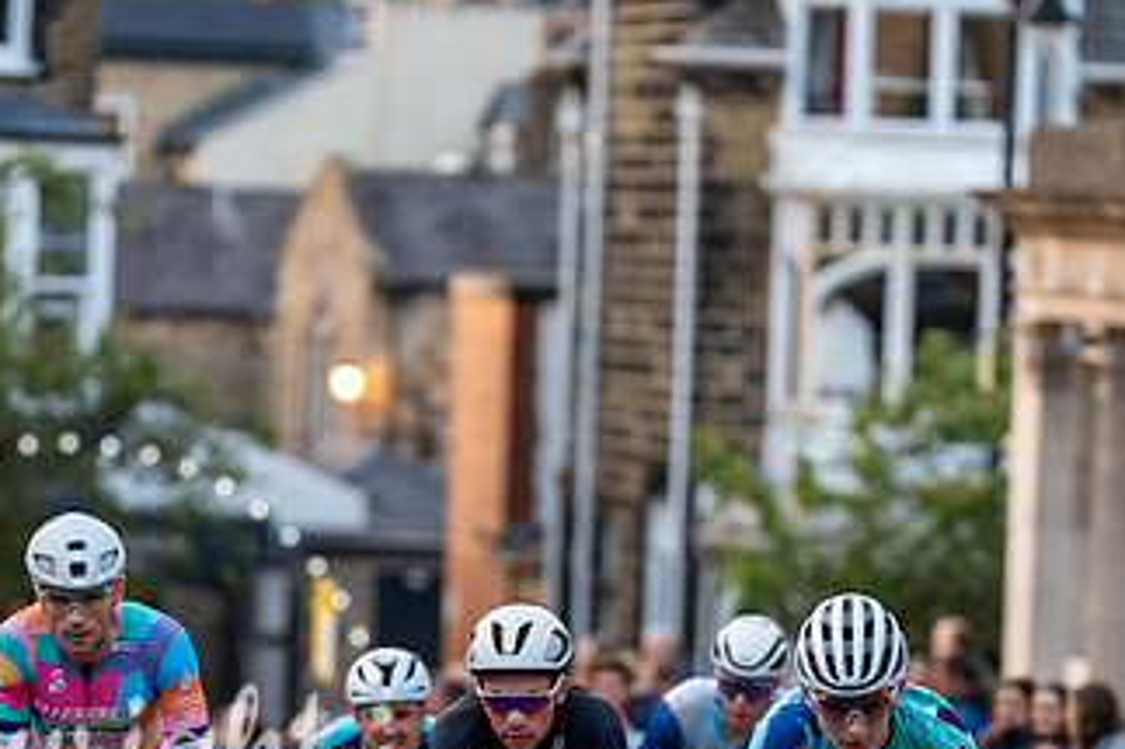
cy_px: 584
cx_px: 610
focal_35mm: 291
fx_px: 9089
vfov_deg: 4.7
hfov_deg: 7.1
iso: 2000
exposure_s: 1/1000
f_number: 2.8
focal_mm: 162
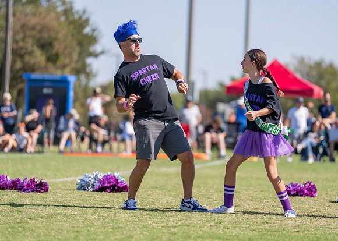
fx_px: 2011
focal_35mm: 210
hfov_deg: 9.6
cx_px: 169
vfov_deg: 6.9
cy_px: 120
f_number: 2.8
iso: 320
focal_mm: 200
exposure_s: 1/6400
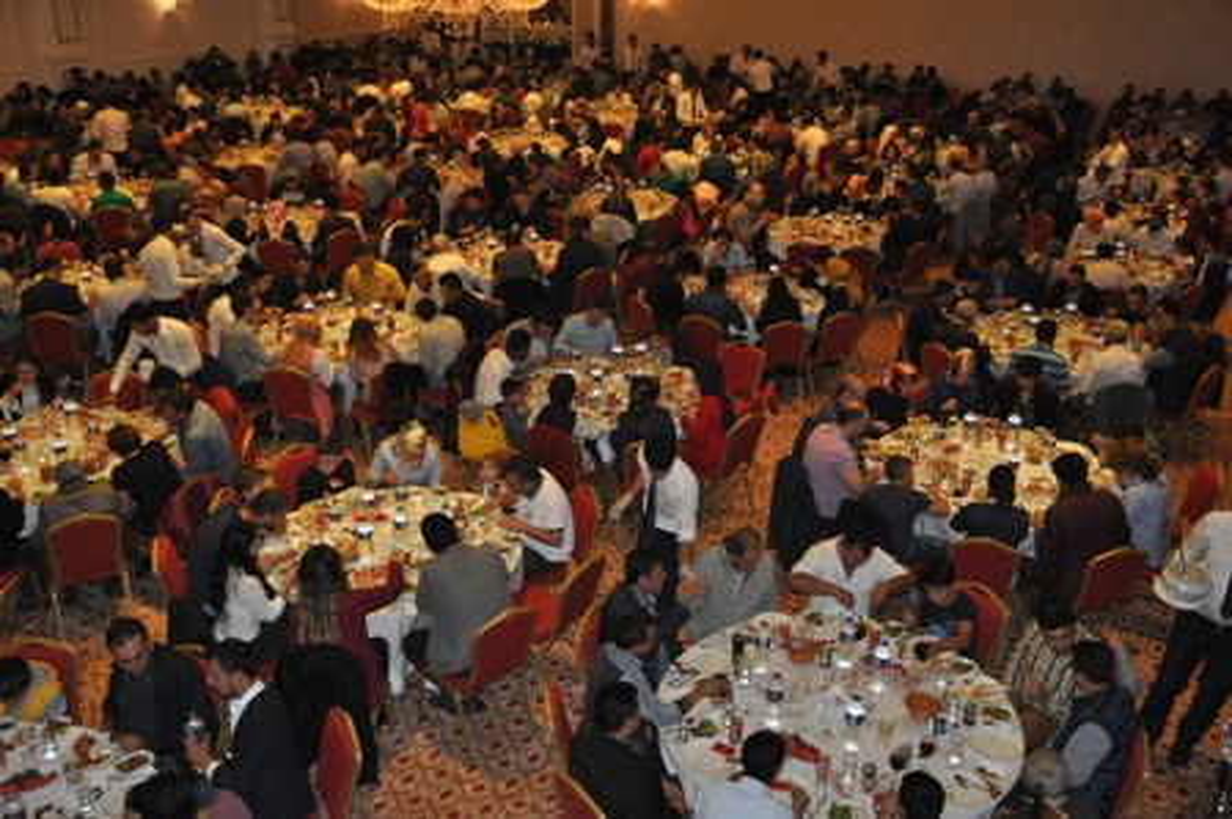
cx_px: 616
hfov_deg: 51.3
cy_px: 410
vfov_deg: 35.4
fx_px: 1282
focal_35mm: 38
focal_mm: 25
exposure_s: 1/60
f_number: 3.8
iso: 800
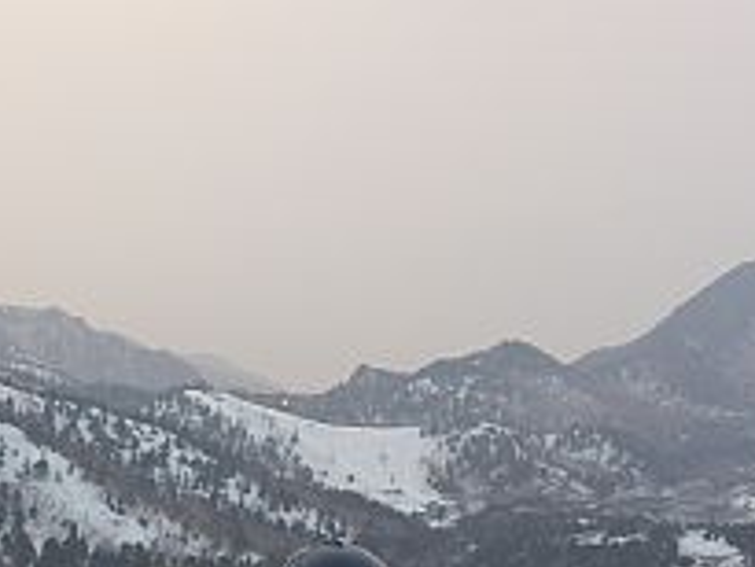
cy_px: 464
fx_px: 2313
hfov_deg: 18.4
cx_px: 214
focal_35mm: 106
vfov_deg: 13.9
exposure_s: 1/100
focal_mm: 8.9
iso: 50
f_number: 3.2
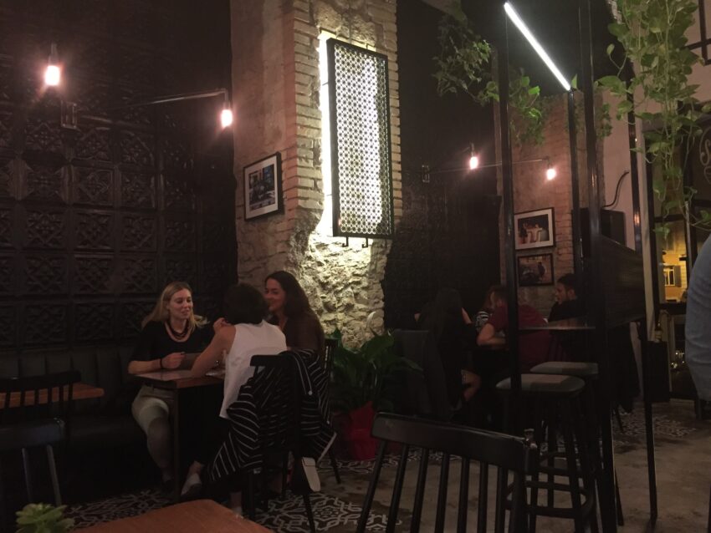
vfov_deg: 48.2
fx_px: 596
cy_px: 266
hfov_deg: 61.6
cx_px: 356
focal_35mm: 29
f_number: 2.2
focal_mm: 4.15
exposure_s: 1/17
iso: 250
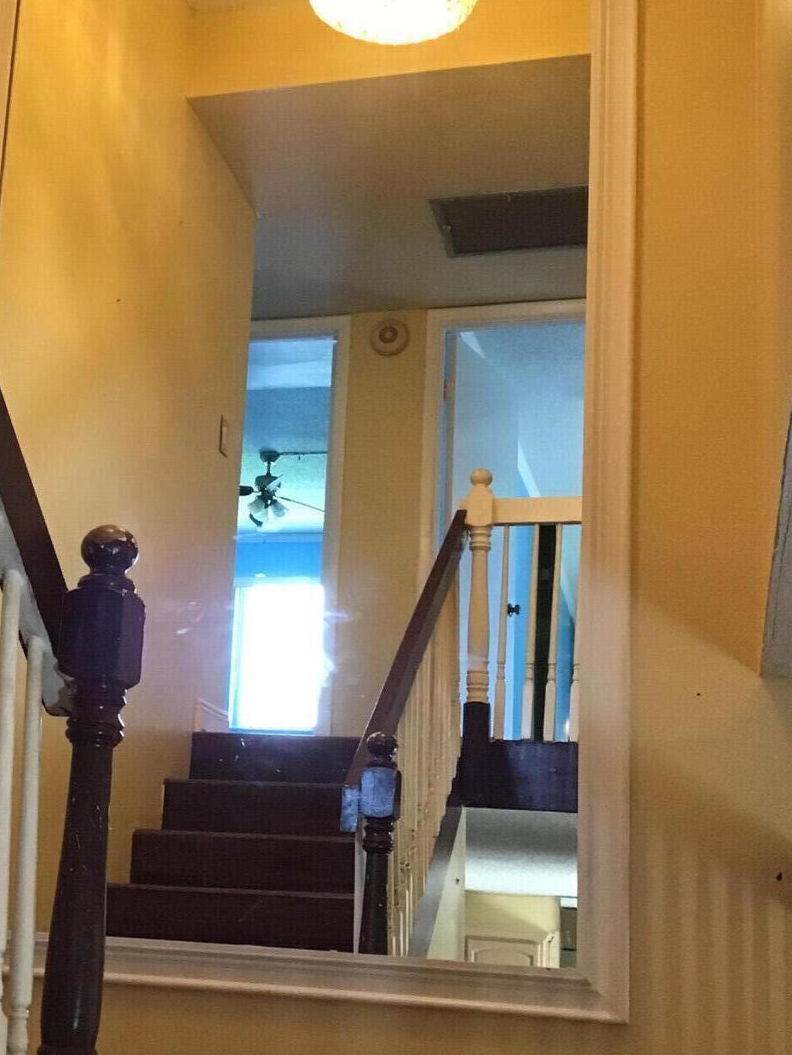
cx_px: 226
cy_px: 624
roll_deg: -4.9
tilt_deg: +9.6
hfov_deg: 28.8
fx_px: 1525
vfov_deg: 38.1
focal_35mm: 50
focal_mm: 3.3
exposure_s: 1/30
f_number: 2.4
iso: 160
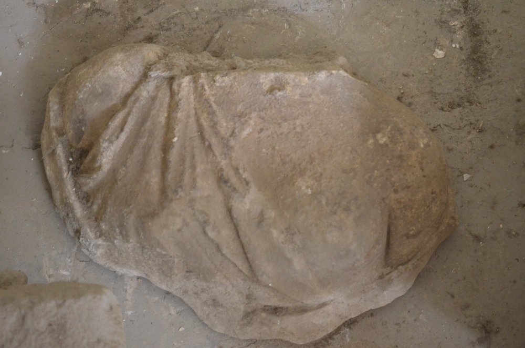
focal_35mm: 78
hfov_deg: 26.0
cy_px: 174
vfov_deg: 17.4
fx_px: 1135
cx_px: 262
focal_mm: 52
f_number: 5.6
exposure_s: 1/4
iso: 3200
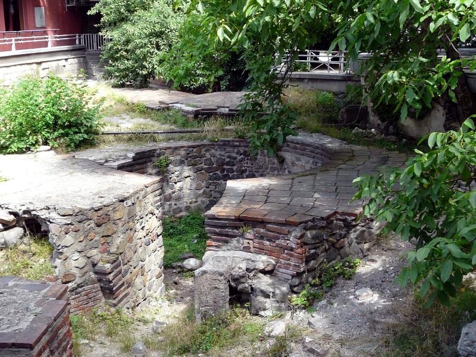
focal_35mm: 45
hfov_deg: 42.1
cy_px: 178
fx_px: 619
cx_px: 238
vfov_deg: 32.2
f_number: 4
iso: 100
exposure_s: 1/80
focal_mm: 4.6
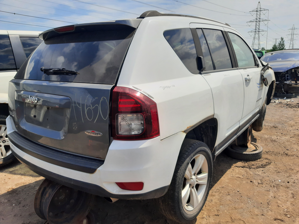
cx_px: 150
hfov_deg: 67.3
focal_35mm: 26
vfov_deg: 53.1
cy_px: 112
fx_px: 225
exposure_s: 1/2174
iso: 40
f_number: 1.7
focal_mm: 3.92
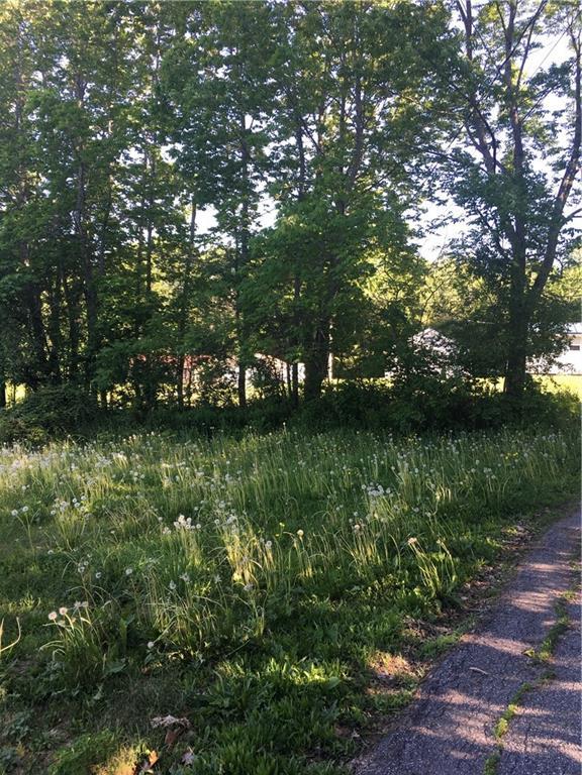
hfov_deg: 48.2
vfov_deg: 61.7
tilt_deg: +1.8
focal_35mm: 29
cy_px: 388
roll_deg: -2.6
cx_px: 291
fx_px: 650
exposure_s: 1/120
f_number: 2.2
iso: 25
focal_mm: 4.15
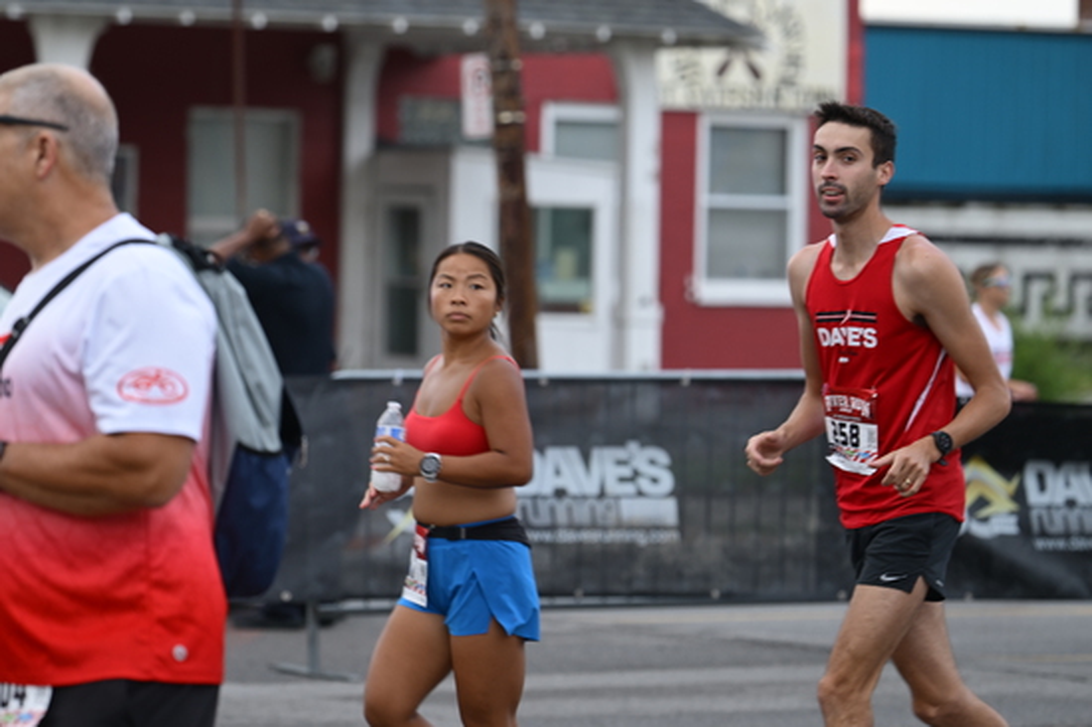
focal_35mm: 180
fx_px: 5457
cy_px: 364
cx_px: 546
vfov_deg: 7.6
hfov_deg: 11.4
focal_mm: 120
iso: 140
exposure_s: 1/200
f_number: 2.8
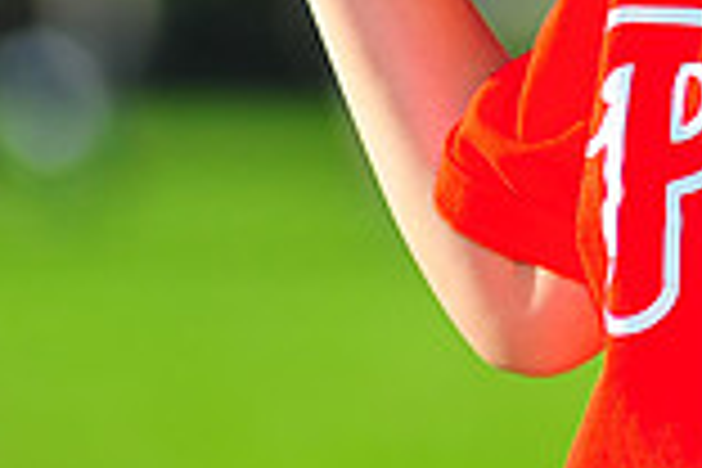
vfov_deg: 2.0
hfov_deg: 3.1
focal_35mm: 671
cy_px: -256
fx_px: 13083
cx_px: 976
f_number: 4
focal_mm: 180
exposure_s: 1/1250
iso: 200
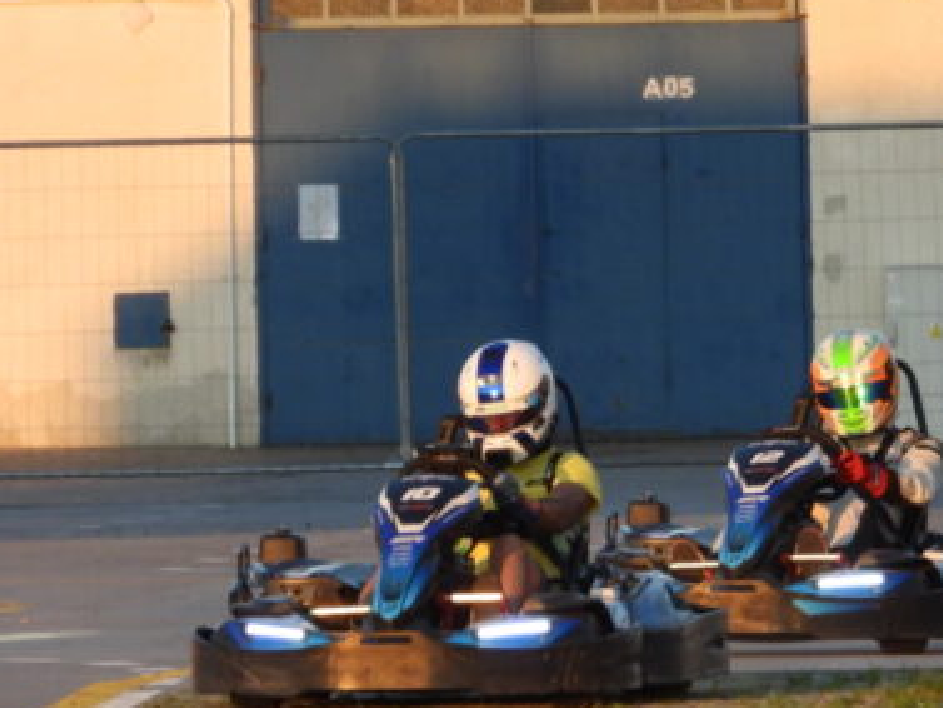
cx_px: 500
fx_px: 36107
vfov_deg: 1.1
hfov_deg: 1.5
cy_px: 503
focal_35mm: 1325
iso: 220
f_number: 5
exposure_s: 1/250
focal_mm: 117
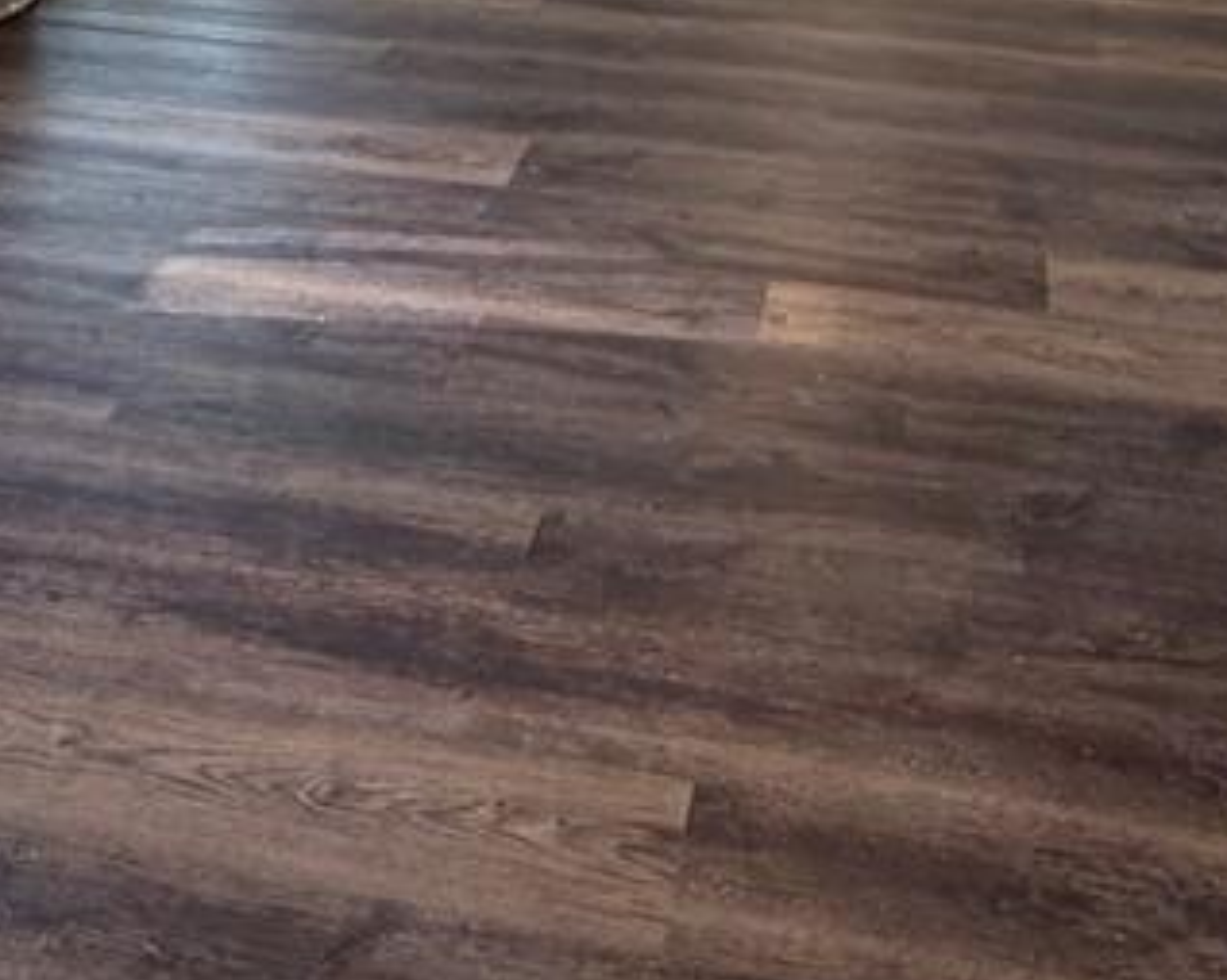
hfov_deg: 42.0
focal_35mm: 44
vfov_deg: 29.2
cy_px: -212
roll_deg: -0.4
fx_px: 1597
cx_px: 664
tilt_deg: -15.8
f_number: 2.2
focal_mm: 2.22
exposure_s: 1/60
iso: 200
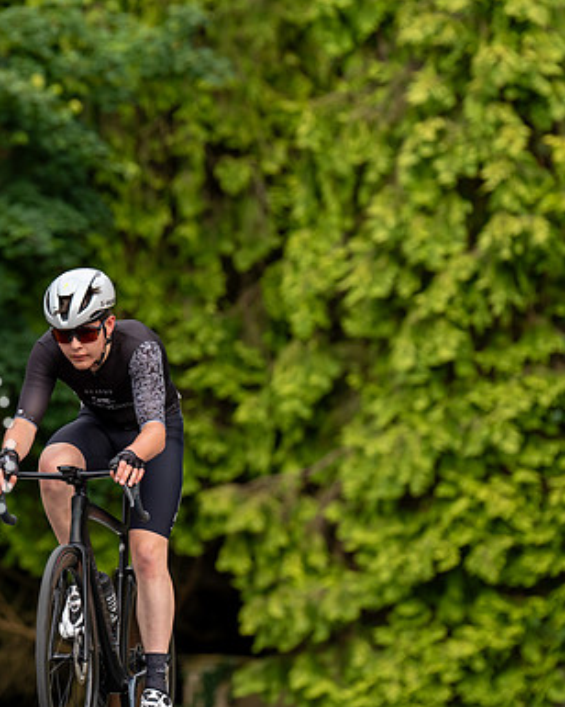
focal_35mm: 249
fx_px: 5205
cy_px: 354
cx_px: 128
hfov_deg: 6.2
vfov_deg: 7.8
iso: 400
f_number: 4
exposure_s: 1/800
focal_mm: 176
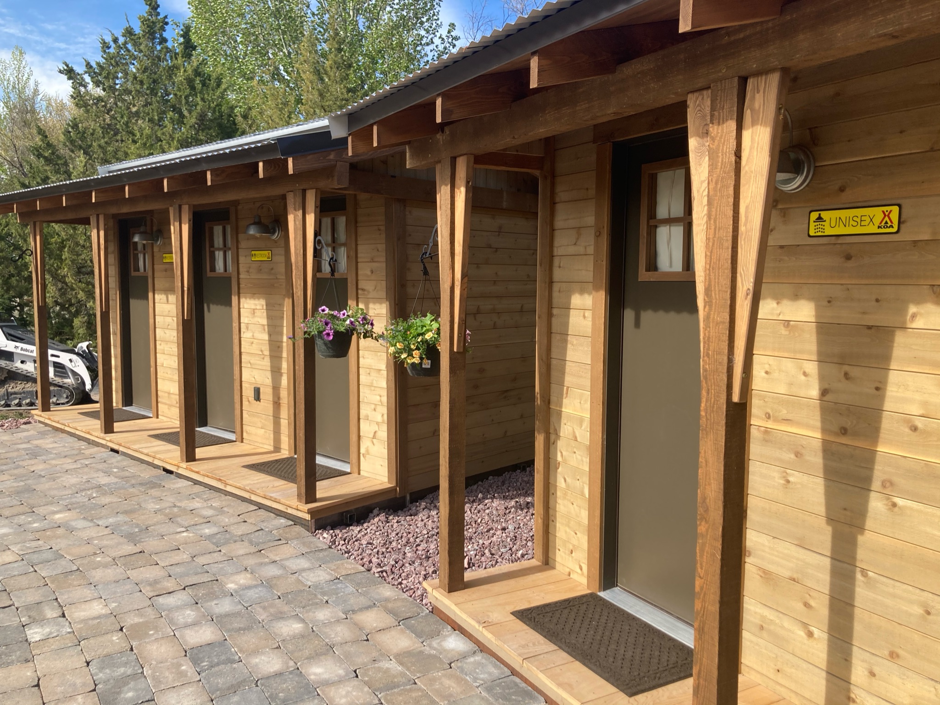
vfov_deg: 49.7
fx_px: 760
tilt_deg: -5.7
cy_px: 352
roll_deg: -0.2
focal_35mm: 28
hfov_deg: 63.5
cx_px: 470
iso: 20
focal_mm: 3.99
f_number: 1.8
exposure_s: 1/842
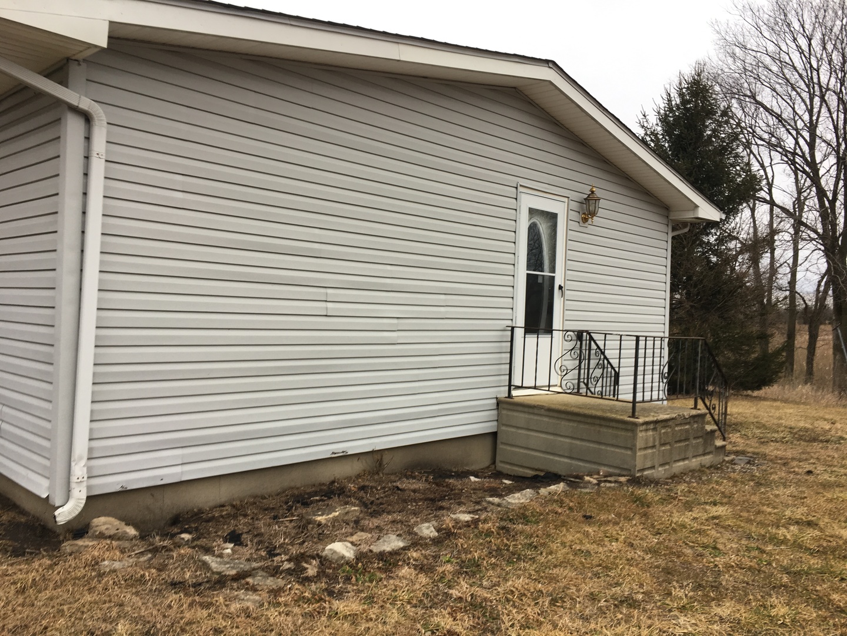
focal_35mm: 29
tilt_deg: +1.2
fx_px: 710
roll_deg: -2.8
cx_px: 424
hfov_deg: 61.7
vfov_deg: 48.2
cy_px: 318
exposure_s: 1/60
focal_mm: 4.15
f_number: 2.2
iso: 25
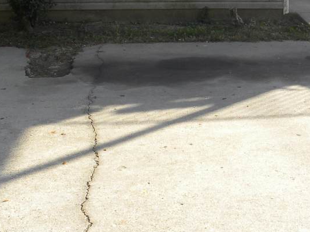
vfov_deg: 23.2
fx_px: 555
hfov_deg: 31.0
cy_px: 36
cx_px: 196
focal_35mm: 62
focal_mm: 4.6
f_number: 4.5
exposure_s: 1/186
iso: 64
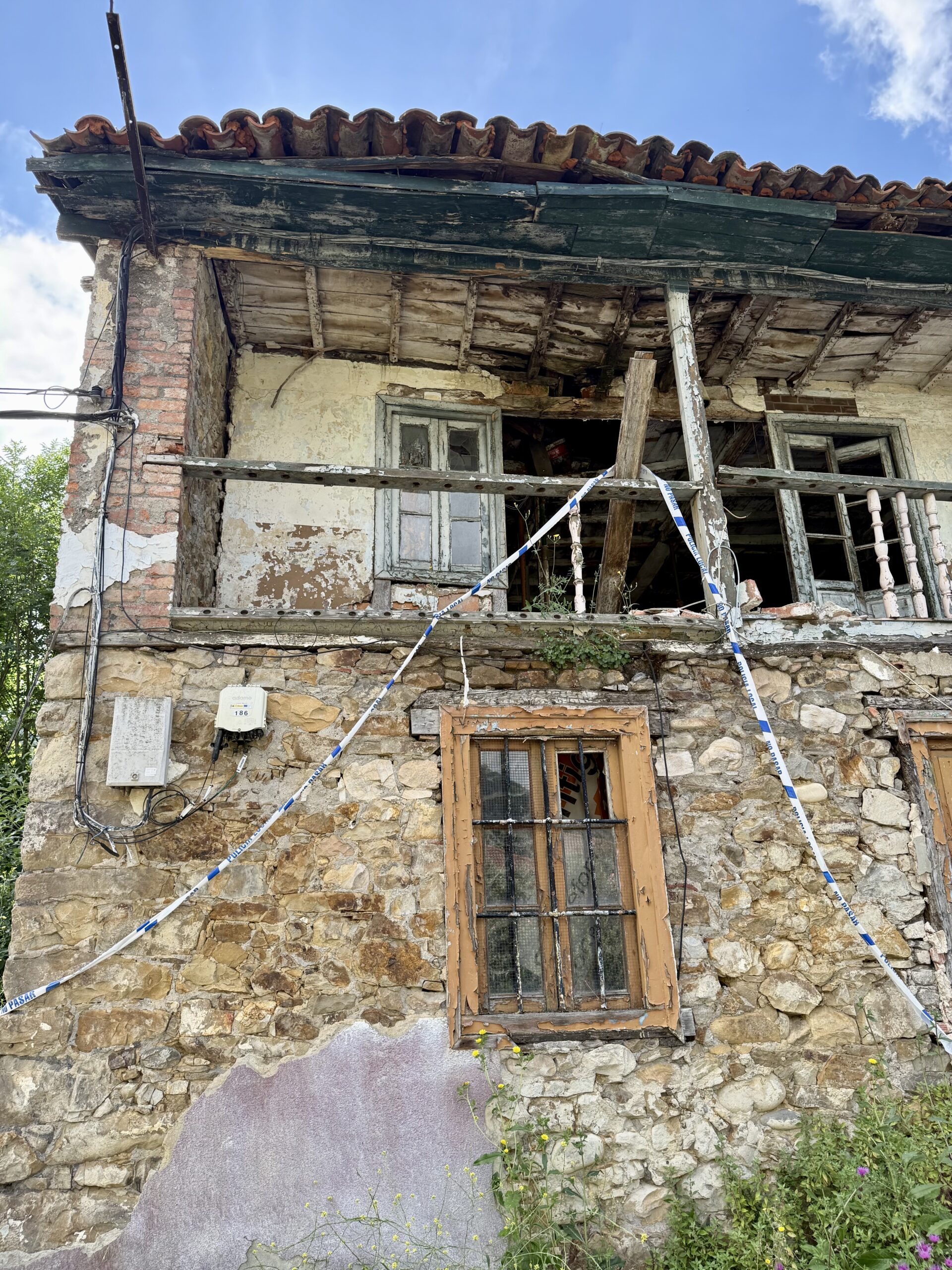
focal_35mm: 24
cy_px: 635
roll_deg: +1.7
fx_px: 880
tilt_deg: +20.5
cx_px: 476
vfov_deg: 71.6
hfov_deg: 56.8
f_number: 1.78
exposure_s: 1/1005
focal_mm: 6.76
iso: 100
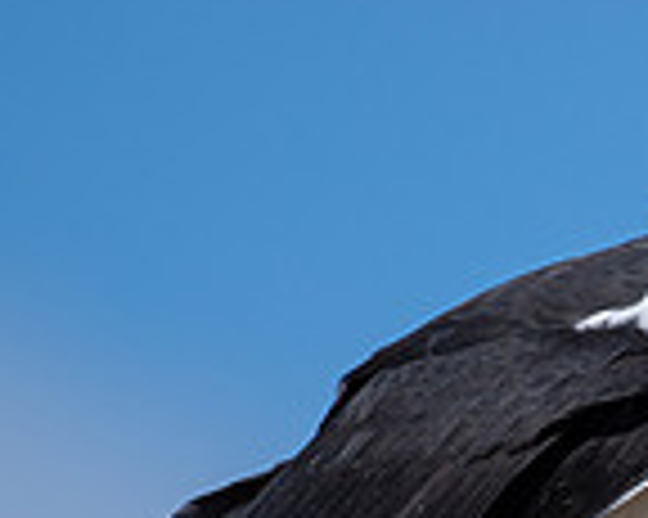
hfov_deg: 0.8
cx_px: 756
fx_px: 44425
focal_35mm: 2318
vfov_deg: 0.7
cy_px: 564
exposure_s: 1/2000
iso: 110
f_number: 5.6
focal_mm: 500
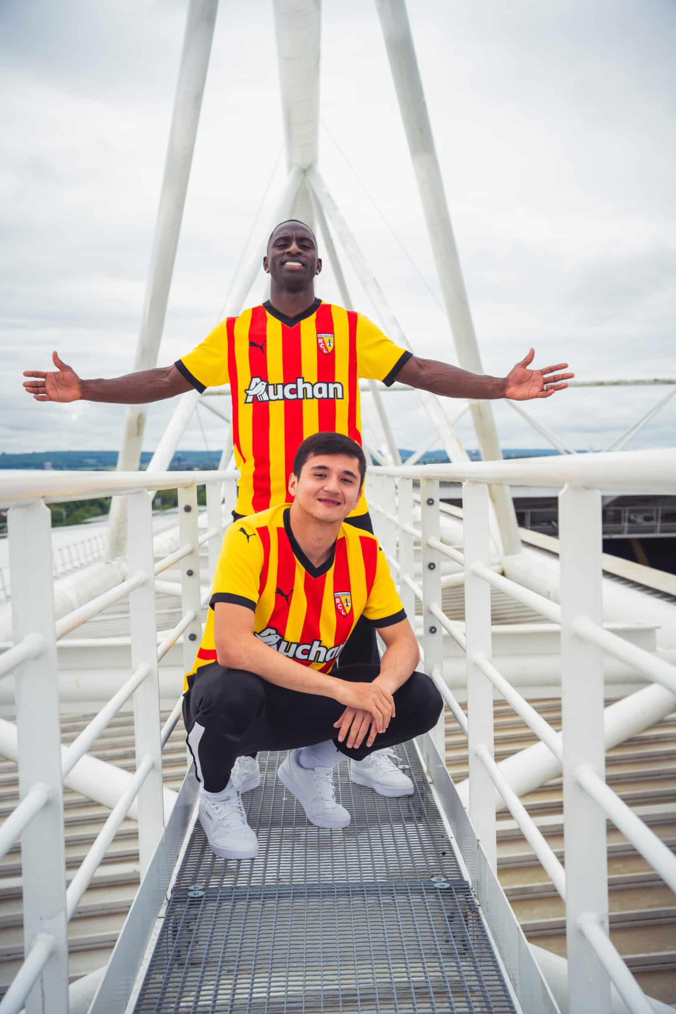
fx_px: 1228
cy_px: 507
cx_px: 338
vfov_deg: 44.9
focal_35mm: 44
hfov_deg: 30.8
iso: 100
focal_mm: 43.6
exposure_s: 1/800
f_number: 5
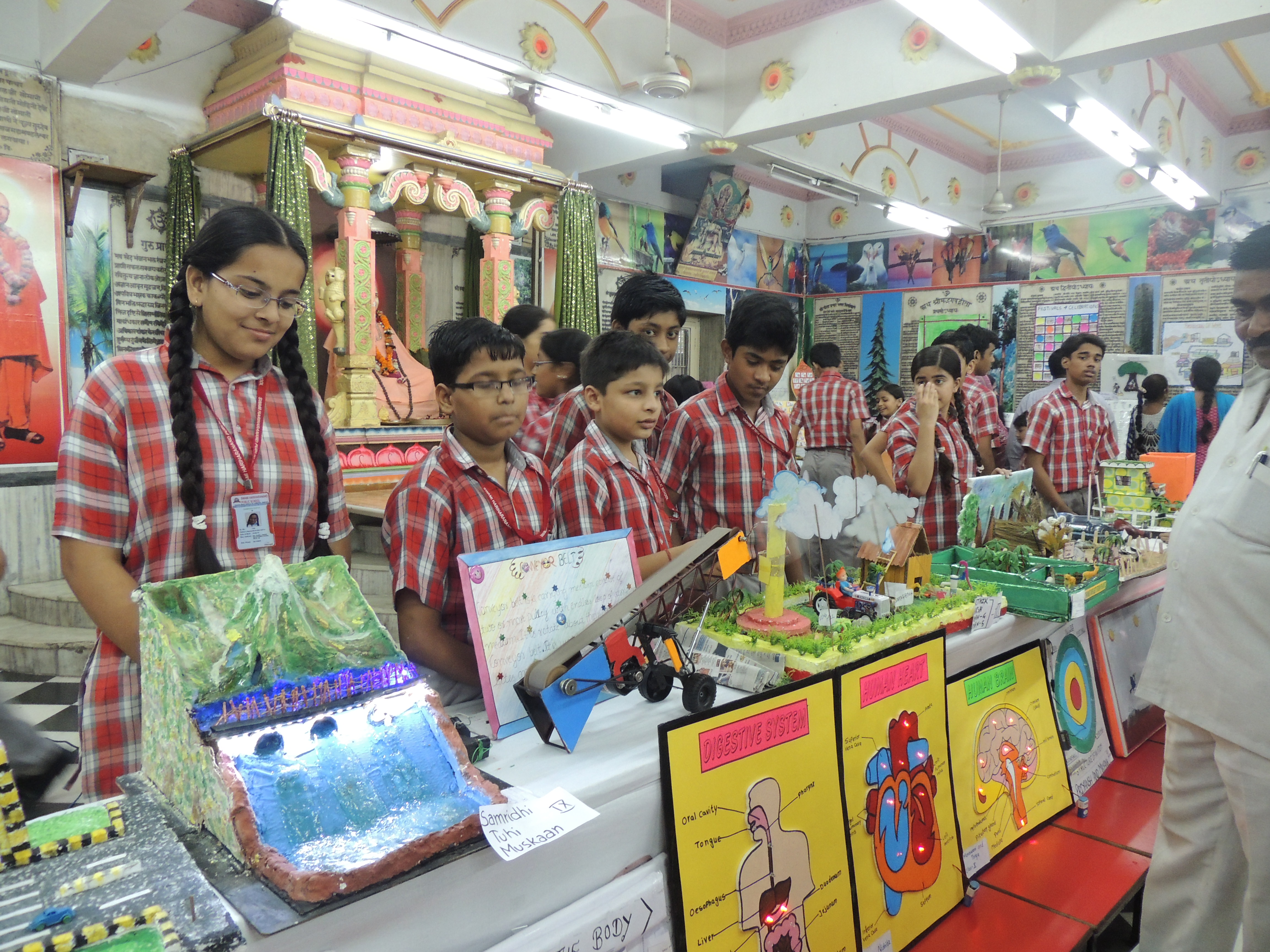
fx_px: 881
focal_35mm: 24
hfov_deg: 71.6
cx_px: 635
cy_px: 476
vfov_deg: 56.8
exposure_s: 1/20
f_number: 3
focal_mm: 4.3
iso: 400
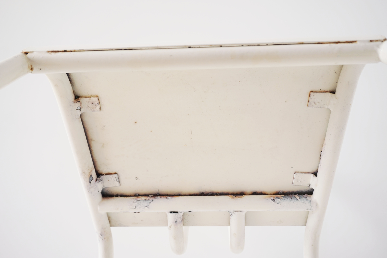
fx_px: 355
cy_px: 129
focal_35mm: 33
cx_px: 194
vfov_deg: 39.9
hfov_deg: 57.2
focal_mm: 22
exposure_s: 1/80
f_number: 4.5
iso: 100
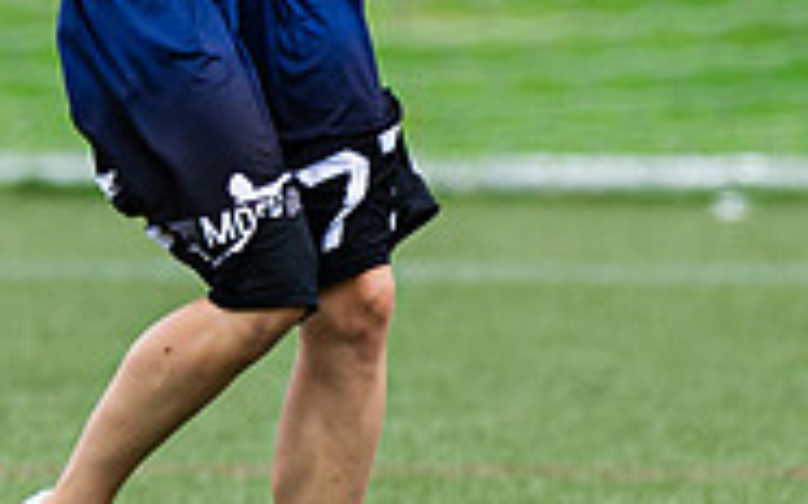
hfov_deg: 1.0
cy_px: -12
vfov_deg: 0.6
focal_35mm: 2075
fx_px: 45665
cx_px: 413
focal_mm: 400
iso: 500
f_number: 4
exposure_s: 1/1250
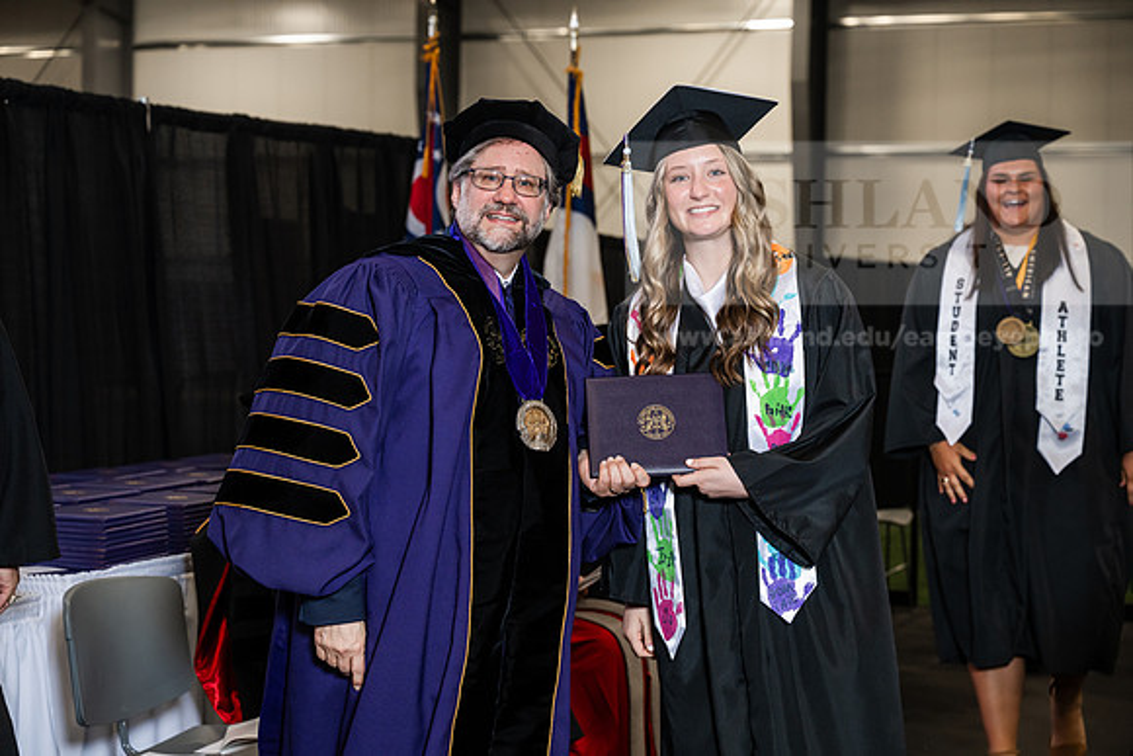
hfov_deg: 28.8
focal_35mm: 70
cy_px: 378
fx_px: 2203
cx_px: 566
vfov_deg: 19.5
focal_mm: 70
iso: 1250
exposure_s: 1/200
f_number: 4.5
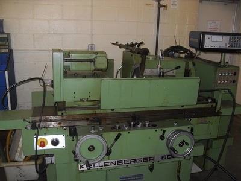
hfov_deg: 54.0
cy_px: 90
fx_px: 237
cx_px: 120
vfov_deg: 41.8
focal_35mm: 34
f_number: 2.8
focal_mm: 6.3
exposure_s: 1/45
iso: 100
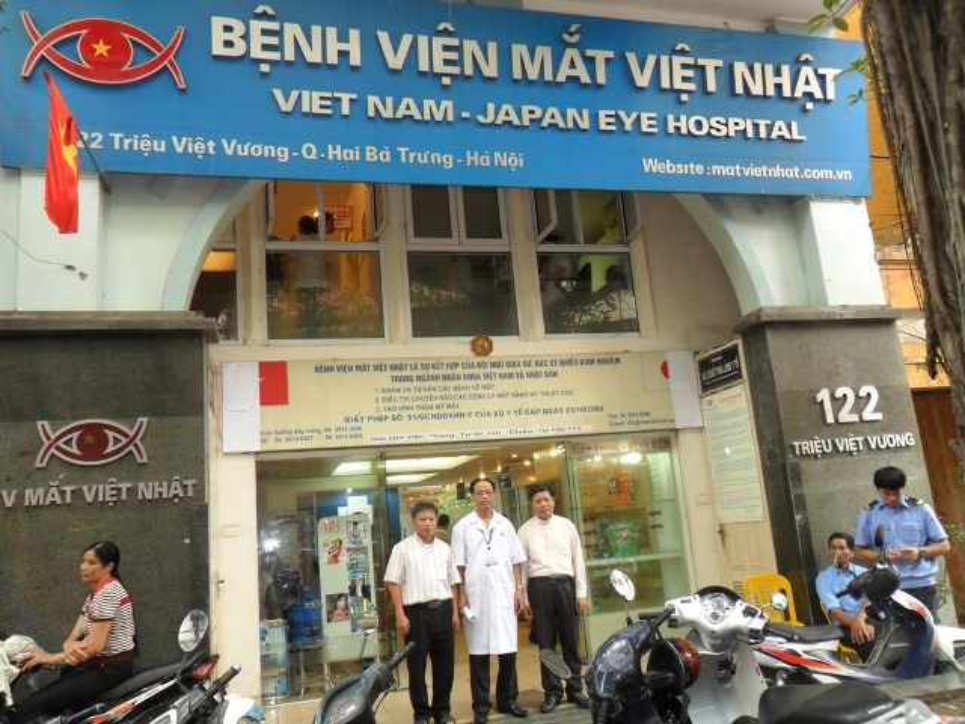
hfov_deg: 65.3
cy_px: 362
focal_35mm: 27
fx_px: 753
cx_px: 482
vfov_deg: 51.4
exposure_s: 1/20
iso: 80
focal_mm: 4.9
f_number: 3.5
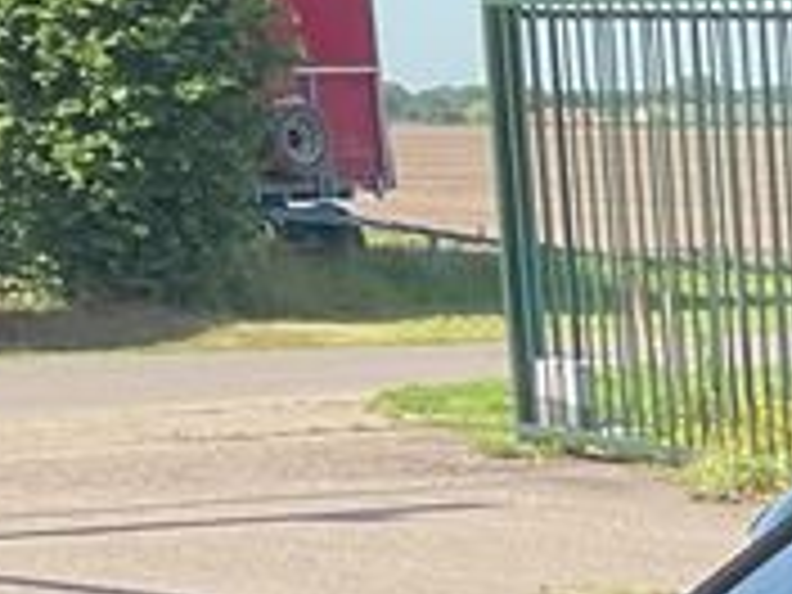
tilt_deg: -15.9
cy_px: 1508
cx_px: 1620
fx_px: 4530
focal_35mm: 198
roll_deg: +1.5
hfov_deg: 9.3
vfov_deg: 7.0
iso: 16
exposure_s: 1/300
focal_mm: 3
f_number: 1.8
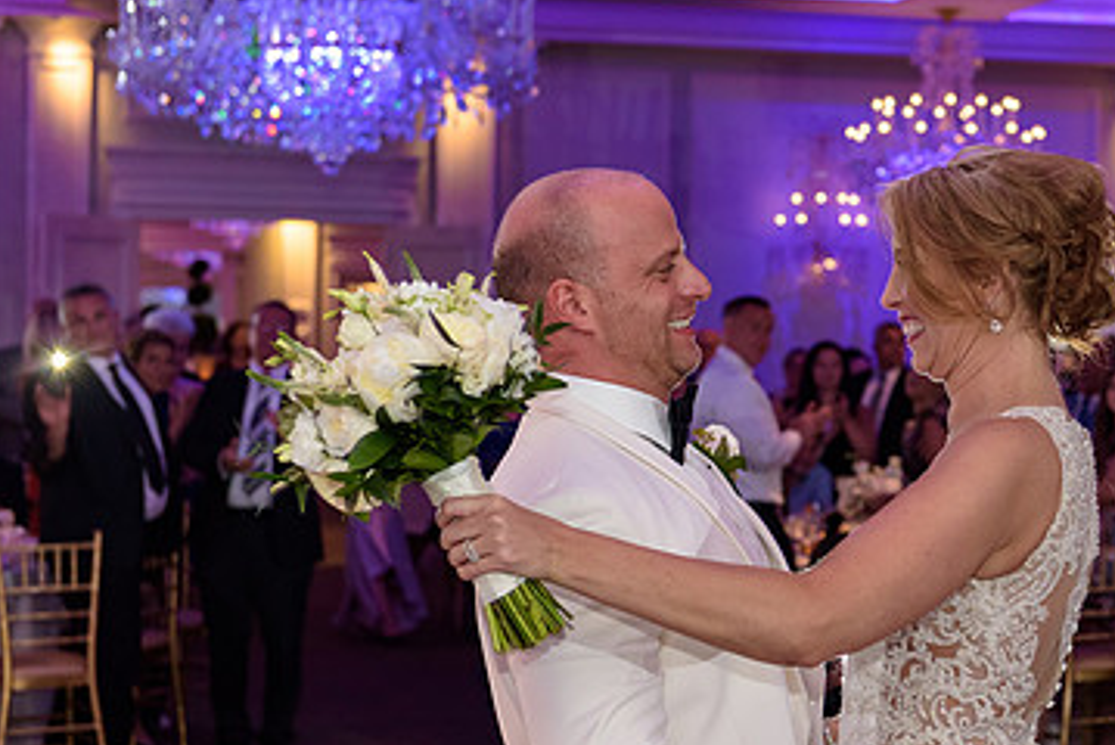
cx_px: 891
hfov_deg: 23.8
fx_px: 2604
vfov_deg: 16.3
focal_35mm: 84
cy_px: 418
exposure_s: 1/125
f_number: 3.2
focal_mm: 52
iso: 1600
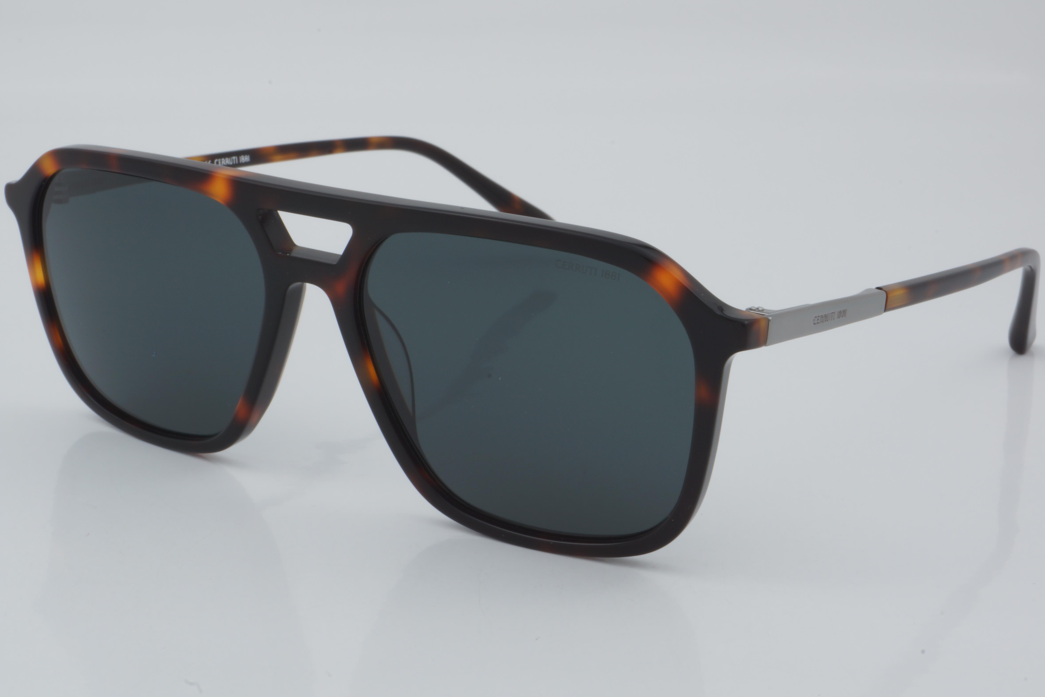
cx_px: 522
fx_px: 2177
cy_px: 348
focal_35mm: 75
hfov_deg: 27.0
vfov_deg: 18.2
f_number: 32
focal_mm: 50
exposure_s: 1/3
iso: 100
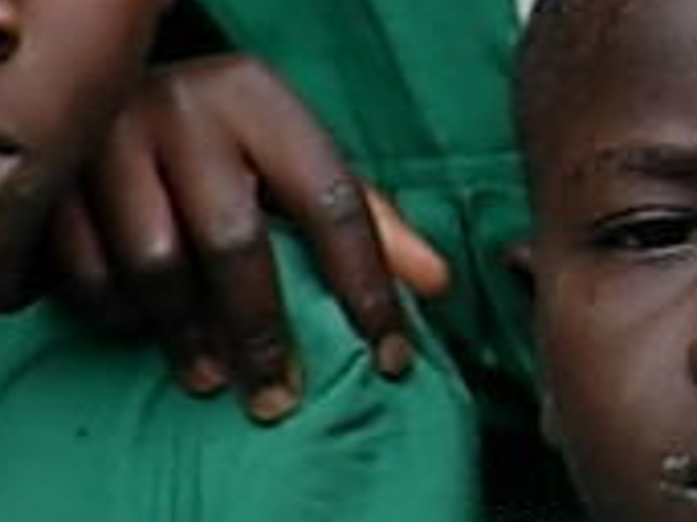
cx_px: -970
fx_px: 4588
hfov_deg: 8.0
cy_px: 860
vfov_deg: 6.4
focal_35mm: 228
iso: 79
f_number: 2.8
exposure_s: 1/215
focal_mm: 7.8
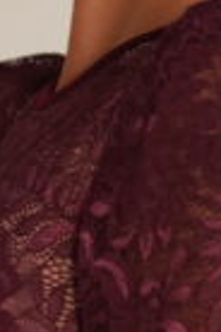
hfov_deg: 3.5
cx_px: 139
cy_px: 485
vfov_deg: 5.2
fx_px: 3627
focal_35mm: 394
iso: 800
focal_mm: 50.9
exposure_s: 1/500
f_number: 3.2
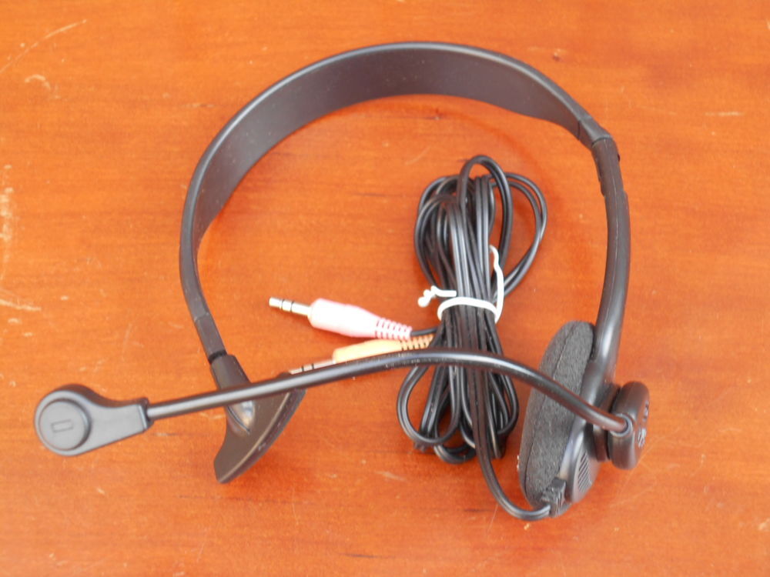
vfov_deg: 25.2
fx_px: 1290
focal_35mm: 58
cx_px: 385
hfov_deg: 33.2
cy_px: 288
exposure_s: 1/30
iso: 160
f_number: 4.9
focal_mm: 10
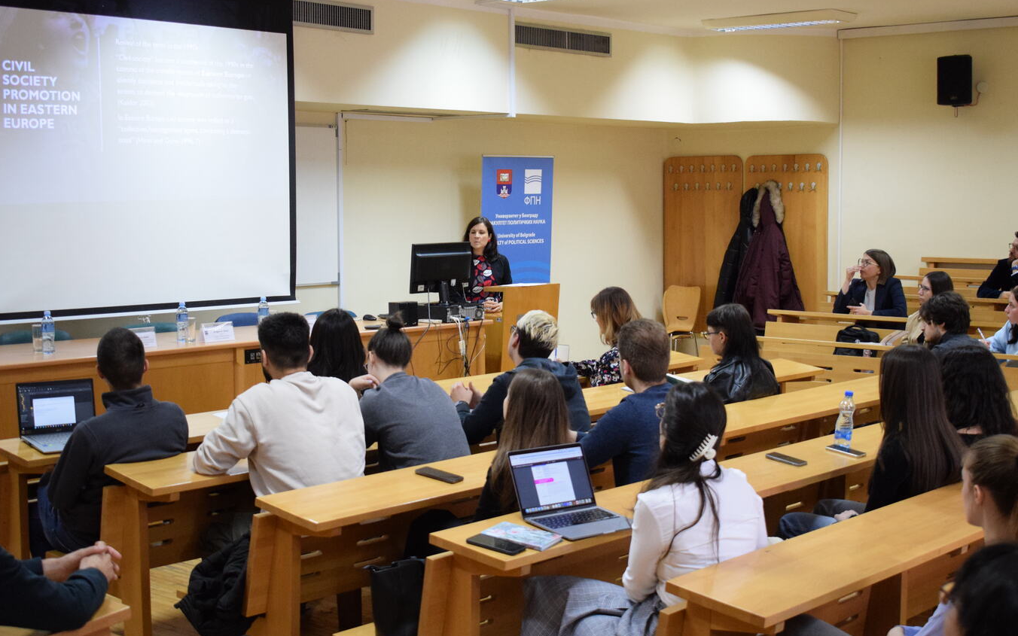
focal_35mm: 53
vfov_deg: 24.6
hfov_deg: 38.5
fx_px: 1458
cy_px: 324
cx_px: 547
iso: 2500
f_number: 5
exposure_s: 1/60
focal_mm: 31
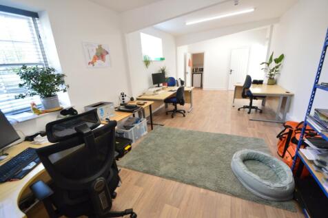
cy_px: 109
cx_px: 164
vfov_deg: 77.3
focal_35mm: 15
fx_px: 137
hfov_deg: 100.4
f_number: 6.3
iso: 800
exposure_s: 1/60
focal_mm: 10
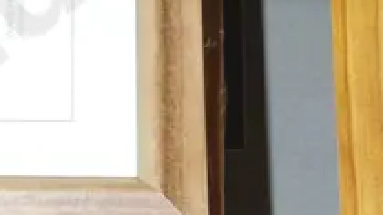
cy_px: -21
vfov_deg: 6.7
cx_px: 44
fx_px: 1838
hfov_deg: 11.8
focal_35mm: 181
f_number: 4
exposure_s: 1/60
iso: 1250
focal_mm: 17
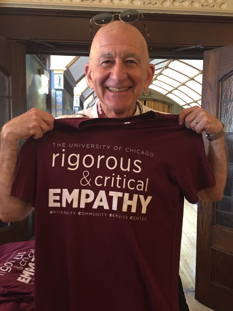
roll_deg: -0.7
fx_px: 260
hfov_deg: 48.2
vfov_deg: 61.7
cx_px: 116
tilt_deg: -5.2
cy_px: 156
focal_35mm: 29
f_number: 2.2
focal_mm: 4.15
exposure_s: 1/15
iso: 250
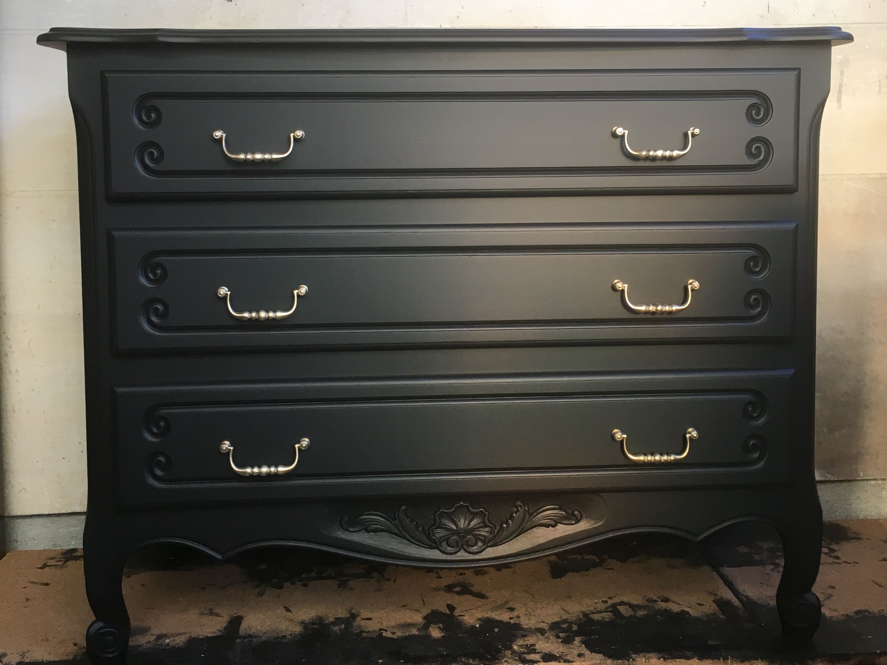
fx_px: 999
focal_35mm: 39
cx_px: 445
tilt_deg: -3.5
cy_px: 242
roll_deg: +1.6
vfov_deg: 36.6
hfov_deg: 47.9
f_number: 2.2
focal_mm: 4.15
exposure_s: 1/33
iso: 40
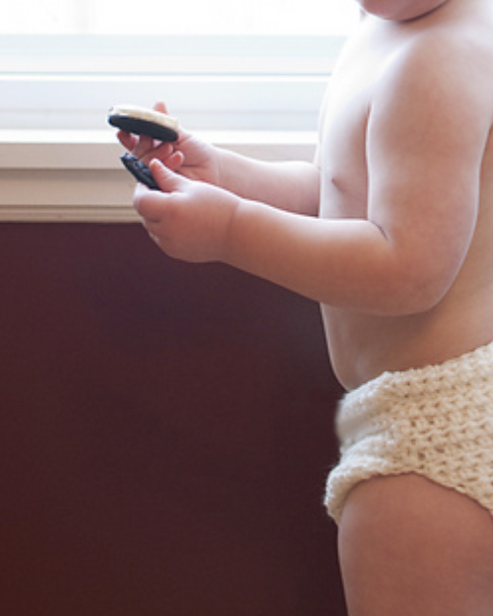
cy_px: 81
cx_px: 388
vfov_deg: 18.6
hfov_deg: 15.0
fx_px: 1860
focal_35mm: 102
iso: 400
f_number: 2.5
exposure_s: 1/50
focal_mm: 35
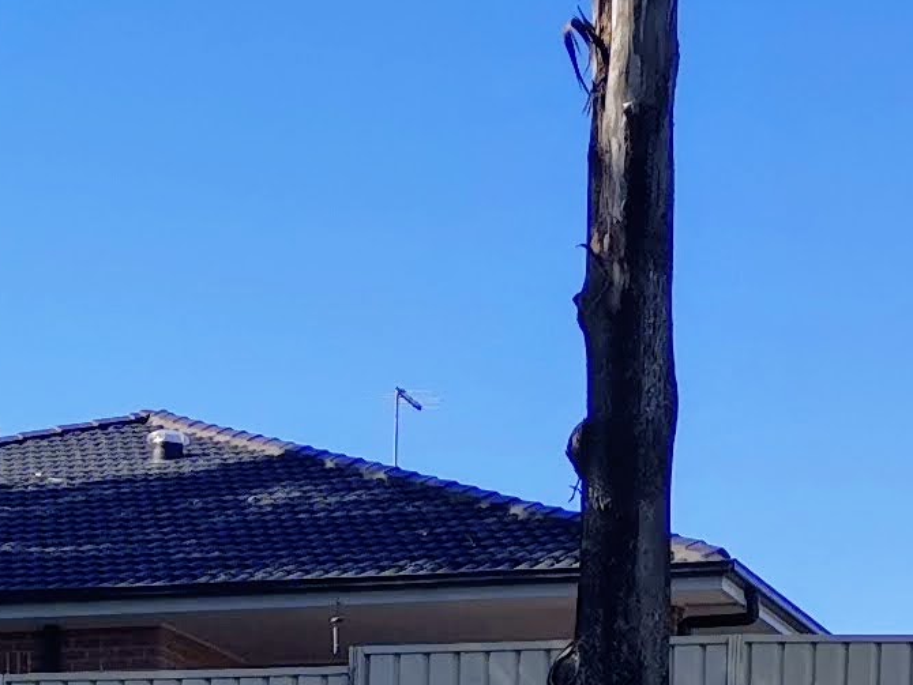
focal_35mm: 147
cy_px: 1284
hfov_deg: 13.4
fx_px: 3879
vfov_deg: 9.5
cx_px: 525
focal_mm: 5.58
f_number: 1.8
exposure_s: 1/1681
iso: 50
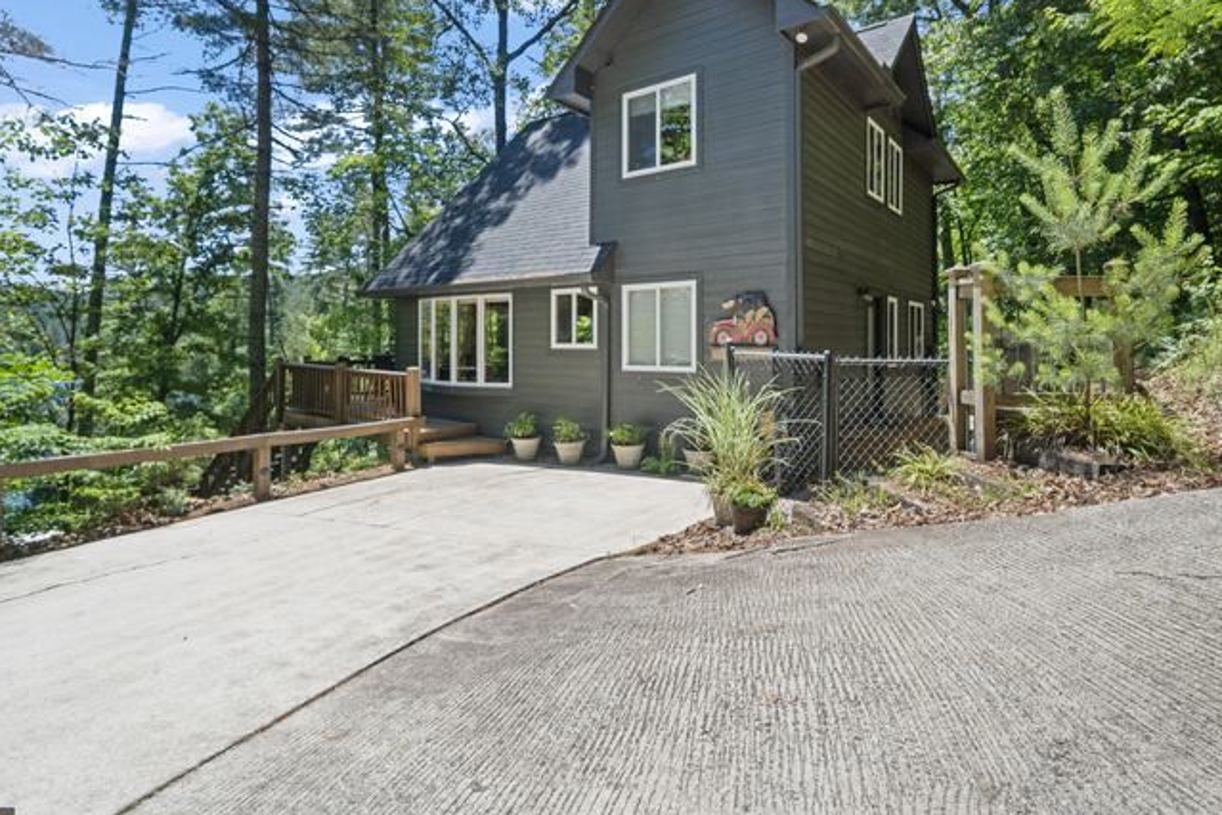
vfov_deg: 64.2
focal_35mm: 19
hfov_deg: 86.9
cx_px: 635
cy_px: 342
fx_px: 645
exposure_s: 1/320
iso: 250
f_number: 4.5
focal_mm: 10
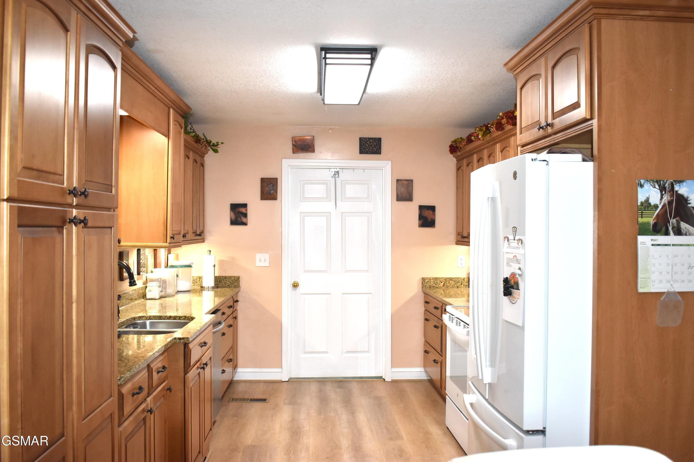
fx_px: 636
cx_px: 347
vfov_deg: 40.0
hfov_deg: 57.2
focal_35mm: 33
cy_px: 231
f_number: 4.5
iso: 800
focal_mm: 22
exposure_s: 1/200
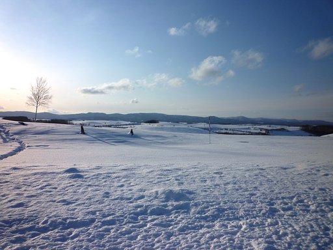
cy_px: 125
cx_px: 166
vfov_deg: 54.9
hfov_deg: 69.4
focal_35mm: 25
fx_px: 240
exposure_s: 1/800
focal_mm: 4.4
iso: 80
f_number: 6.3
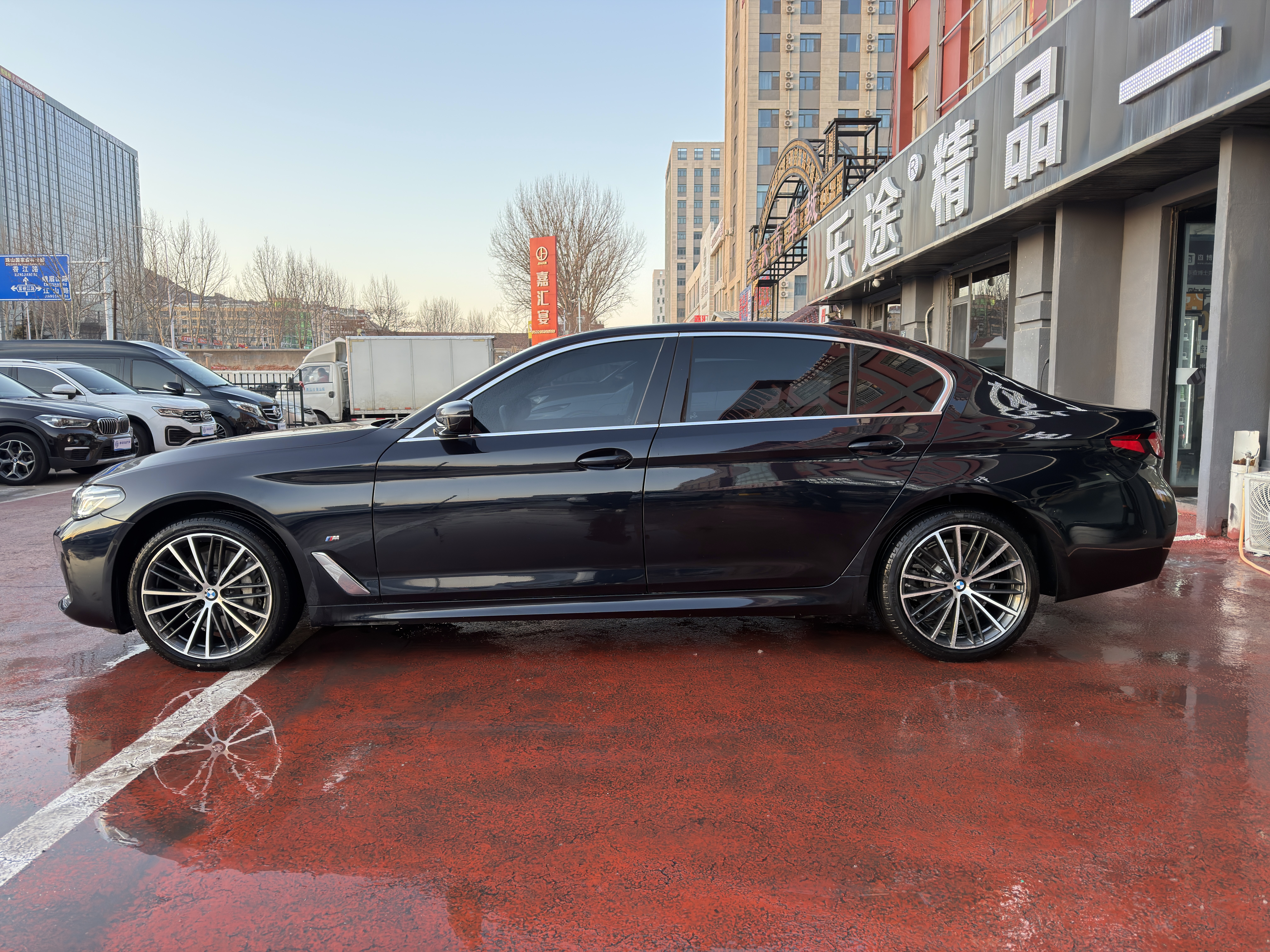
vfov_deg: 56.8
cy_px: 476
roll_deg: +1.7
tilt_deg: -4.8
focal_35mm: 24
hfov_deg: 71.6
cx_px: 635
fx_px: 881
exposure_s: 1/195
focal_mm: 6.76
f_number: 1.78
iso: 100
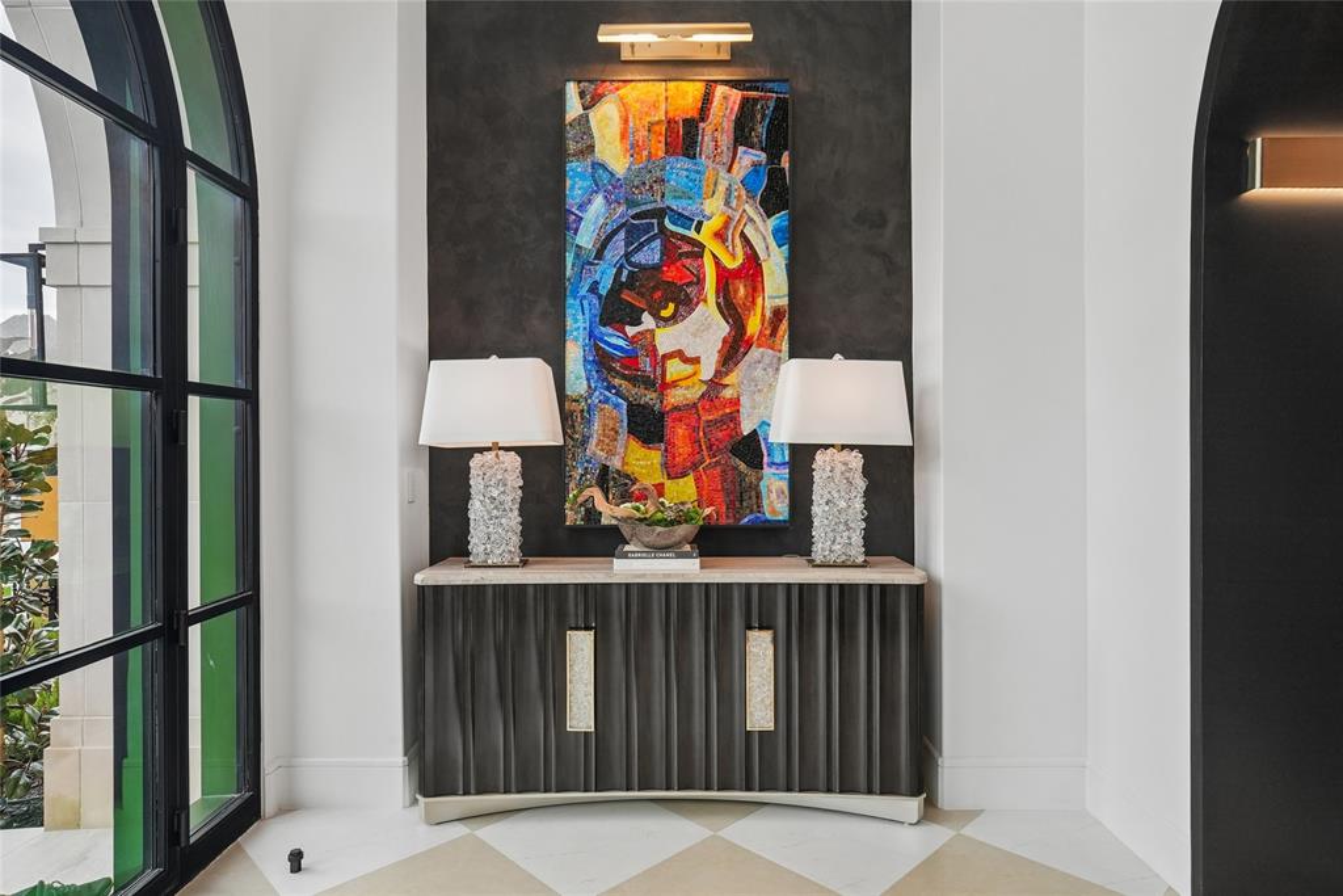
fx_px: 746
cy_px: 448
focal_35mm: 20
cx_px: 672
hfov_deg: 84.0
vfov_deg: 61.9
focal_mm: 20
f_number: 5
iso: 640
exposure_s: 1/80
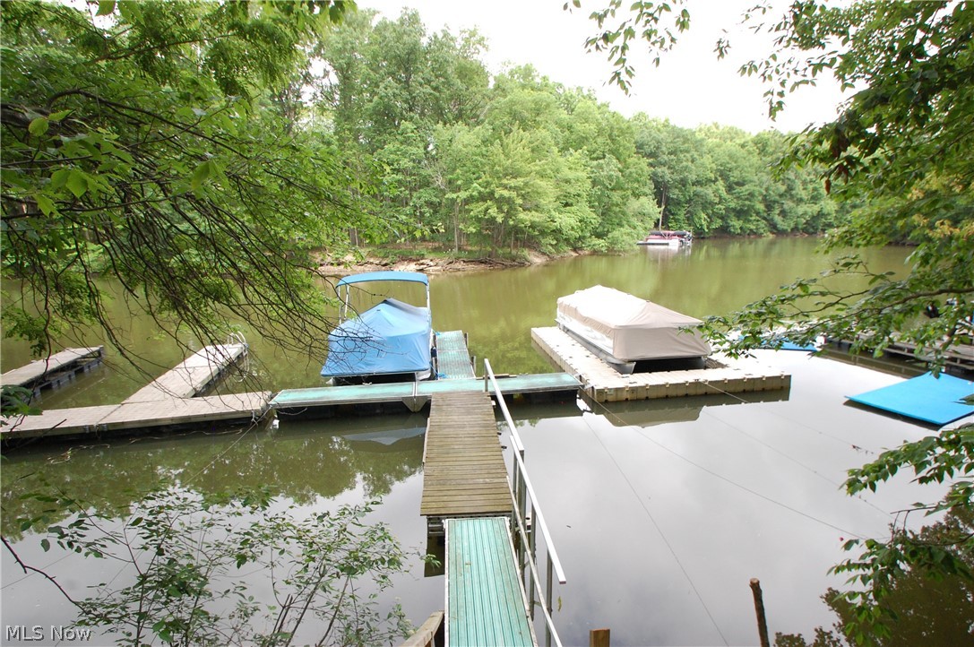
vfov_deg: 67.2
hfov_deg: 90.1
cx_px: 487
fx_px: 486
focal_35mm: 18
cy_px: 324
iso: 800
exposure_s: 1/320
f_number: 9
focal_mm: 12
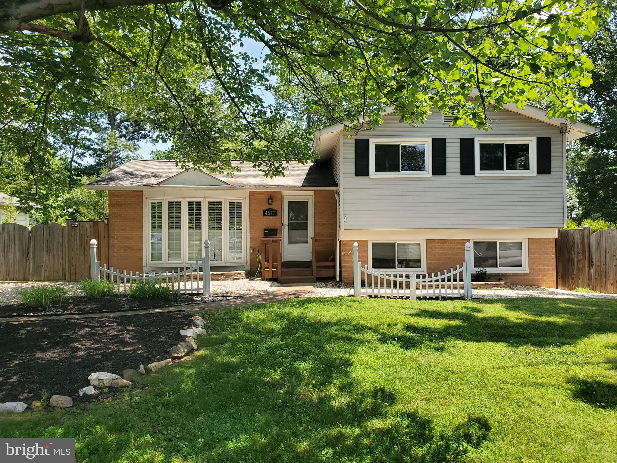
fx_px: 463
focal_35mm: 26
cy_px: 232
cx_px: 308
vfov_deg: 53.1
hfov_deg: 67.3
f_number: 2.4
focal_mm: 4.3
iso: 50
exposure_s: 1/496
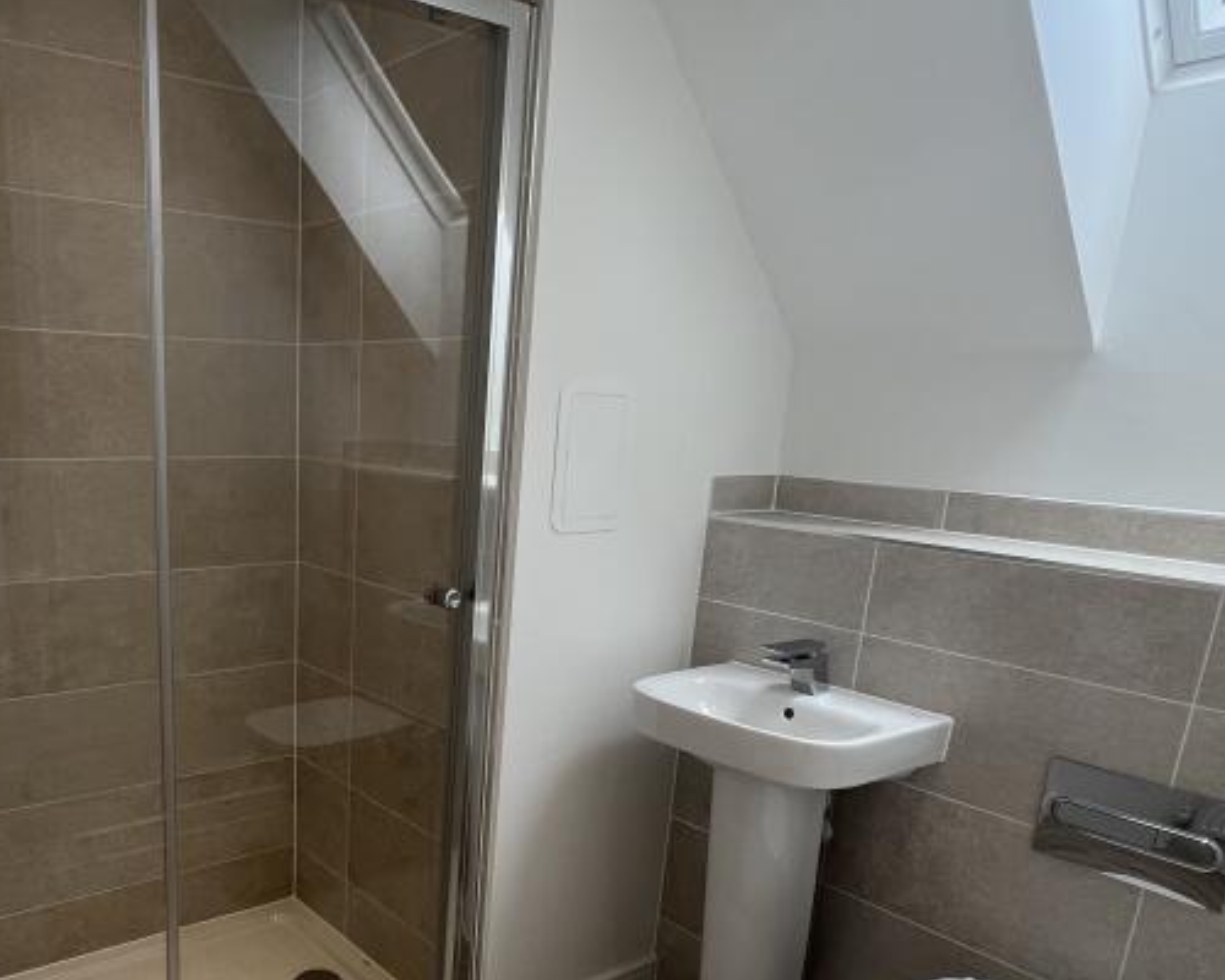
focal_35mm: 26
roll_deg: -1.7
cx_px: 363
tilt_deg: -16.6
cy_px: 686
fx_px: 943
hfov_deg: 63.5
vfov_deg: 53.4
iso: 50
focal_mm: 1.57
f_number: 1.8
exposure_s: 1/99
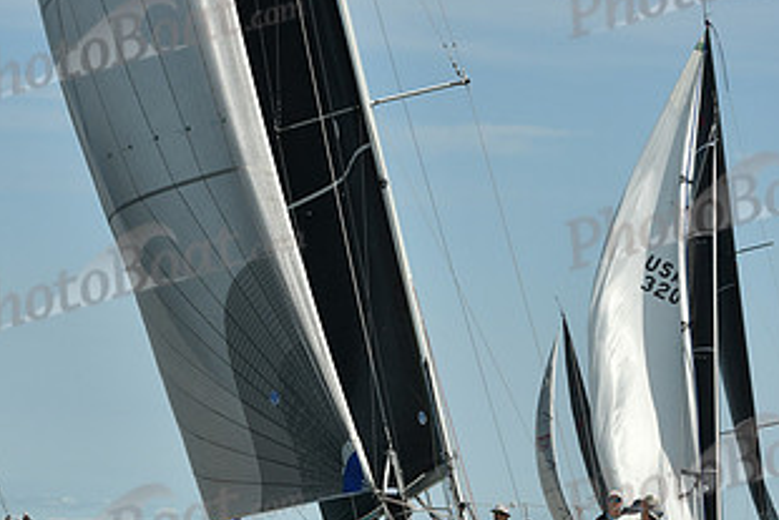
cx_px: 437
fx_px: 2836
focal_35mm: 131
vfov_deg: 10.5
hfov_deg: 15.6
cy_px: 371
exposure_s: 1/1000
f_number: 11
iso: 320
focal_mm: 70
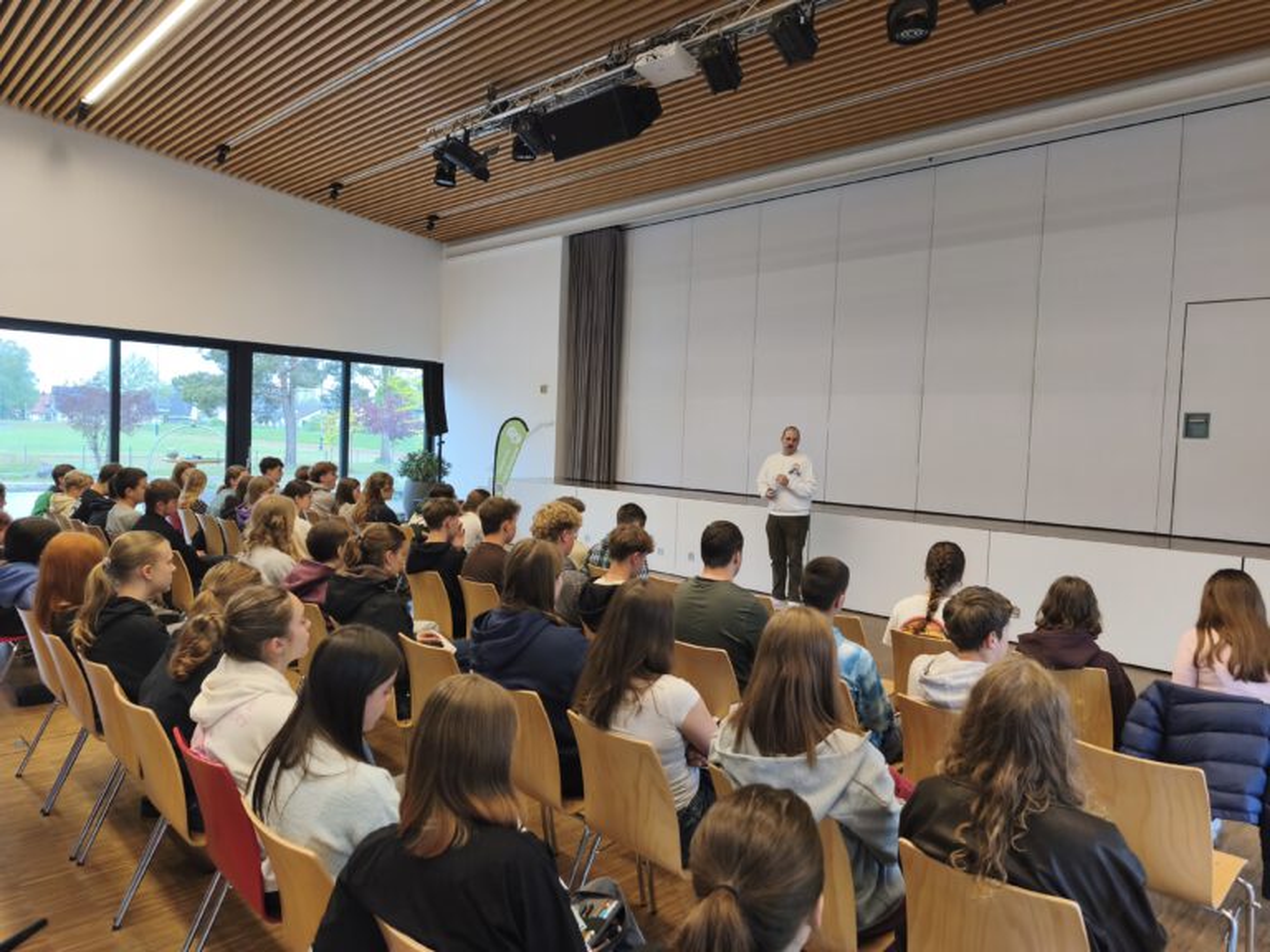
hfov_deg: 73.9
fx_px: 844
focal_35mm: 23
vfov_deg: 58.9
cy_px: 476
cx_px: 635
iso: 200
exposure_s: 1/50
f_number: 1.65
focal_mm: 6.18
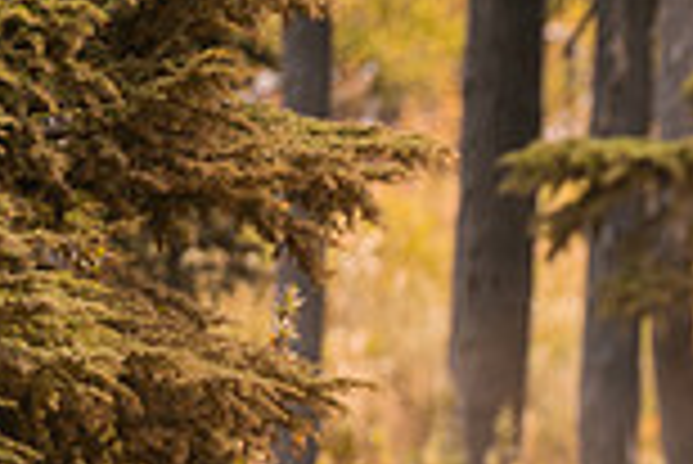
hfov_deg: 2.7
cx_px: 1066
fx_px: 14470
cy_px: 518
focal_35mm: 751
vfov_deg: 1.8
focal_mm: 200
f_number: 2.8
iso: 450
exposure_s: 1/1600
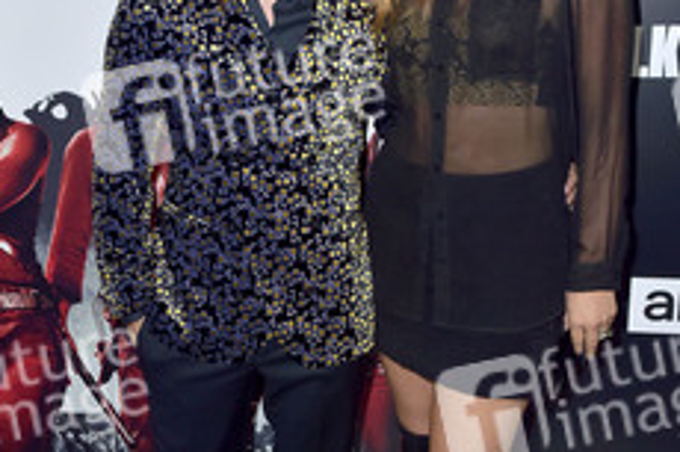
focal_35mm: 54
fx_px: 1019
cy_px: 251
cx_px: 321
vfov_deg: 25.0
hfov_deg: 36.9
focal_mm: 31
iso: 500
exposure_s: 1/250
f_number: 5.6
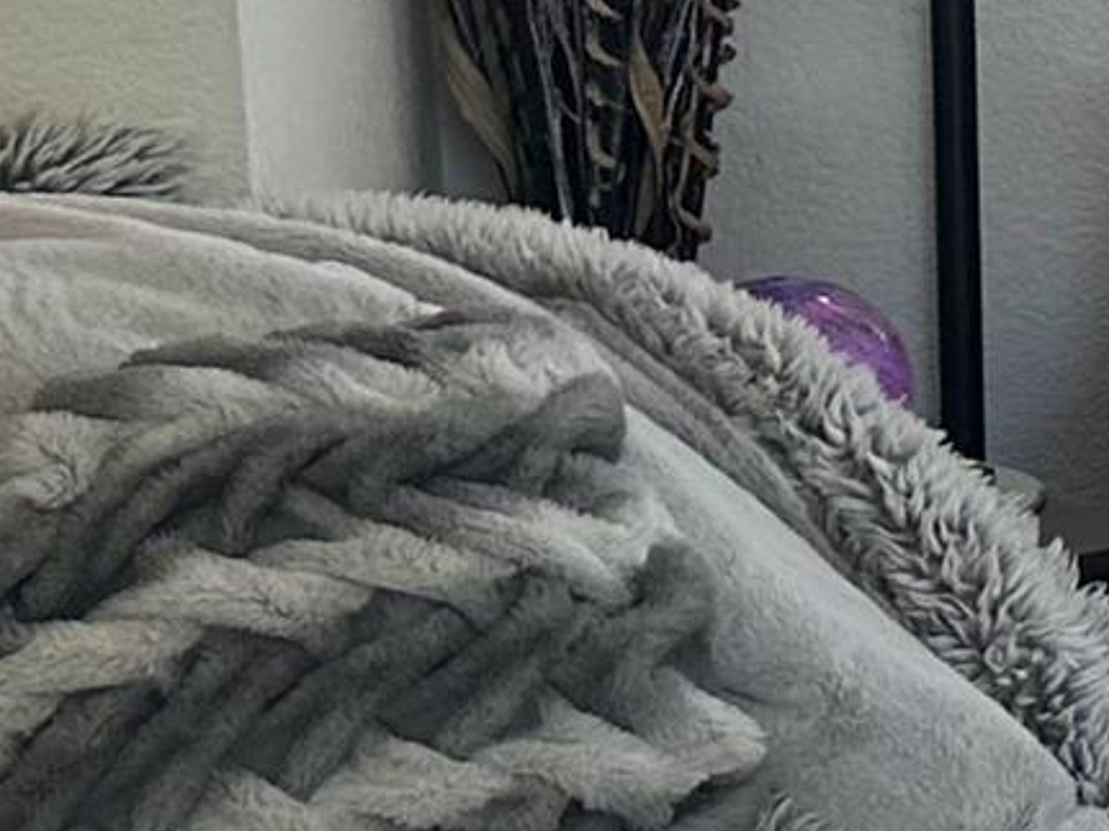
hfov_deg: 8.8
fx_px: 5477
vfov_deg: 8.6
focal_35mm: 171
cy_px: -80
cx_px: 3638
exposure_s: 1/125
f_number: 1.78
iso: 64
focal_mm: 6.86
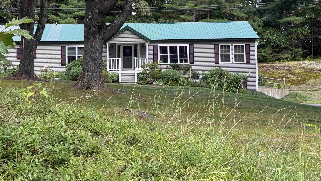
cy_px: 45
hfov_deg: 30.1
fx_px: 596
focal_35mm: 70
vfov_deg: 17.1
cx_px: 145
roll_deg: +0.1
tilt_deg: +4.6
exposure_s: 1/519
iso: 100
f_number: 1.78
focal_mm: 6.76
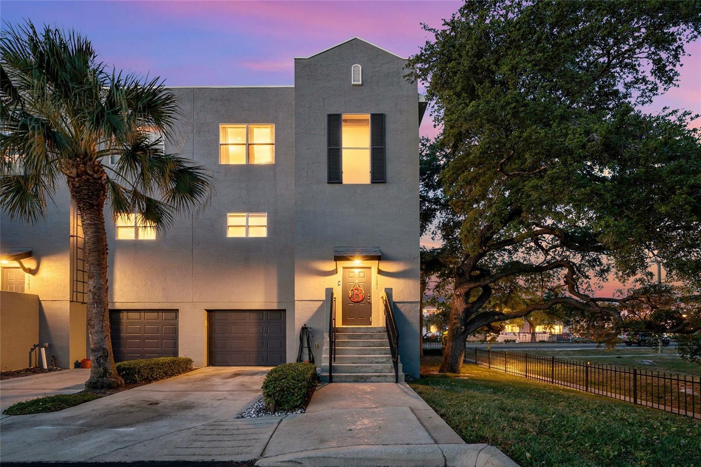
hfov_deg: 104.3
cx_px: 350
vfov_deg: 81.2
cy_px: 234
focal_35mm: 14
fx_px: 273
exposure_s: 1/640
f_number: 8
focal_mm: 14
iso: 200
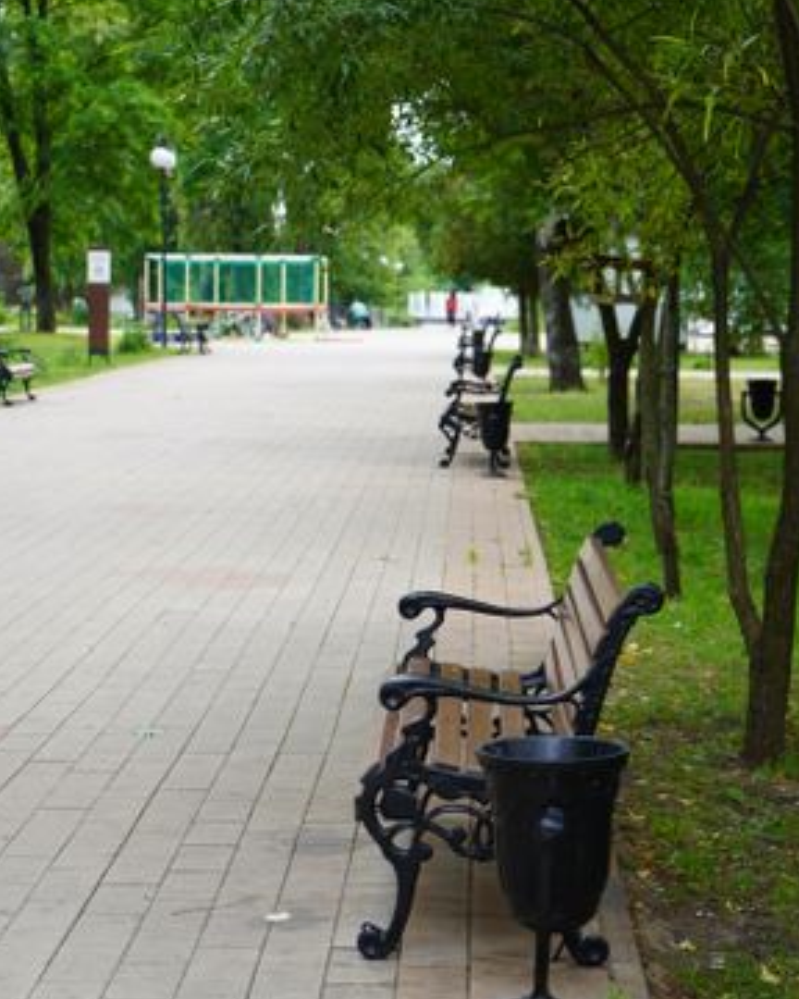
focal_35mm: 85
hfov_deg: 18.1
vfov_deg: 22.4
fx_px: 2513
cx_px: 418
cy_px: 602
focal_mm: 70
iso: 100
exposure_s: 1/80
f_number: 5.6
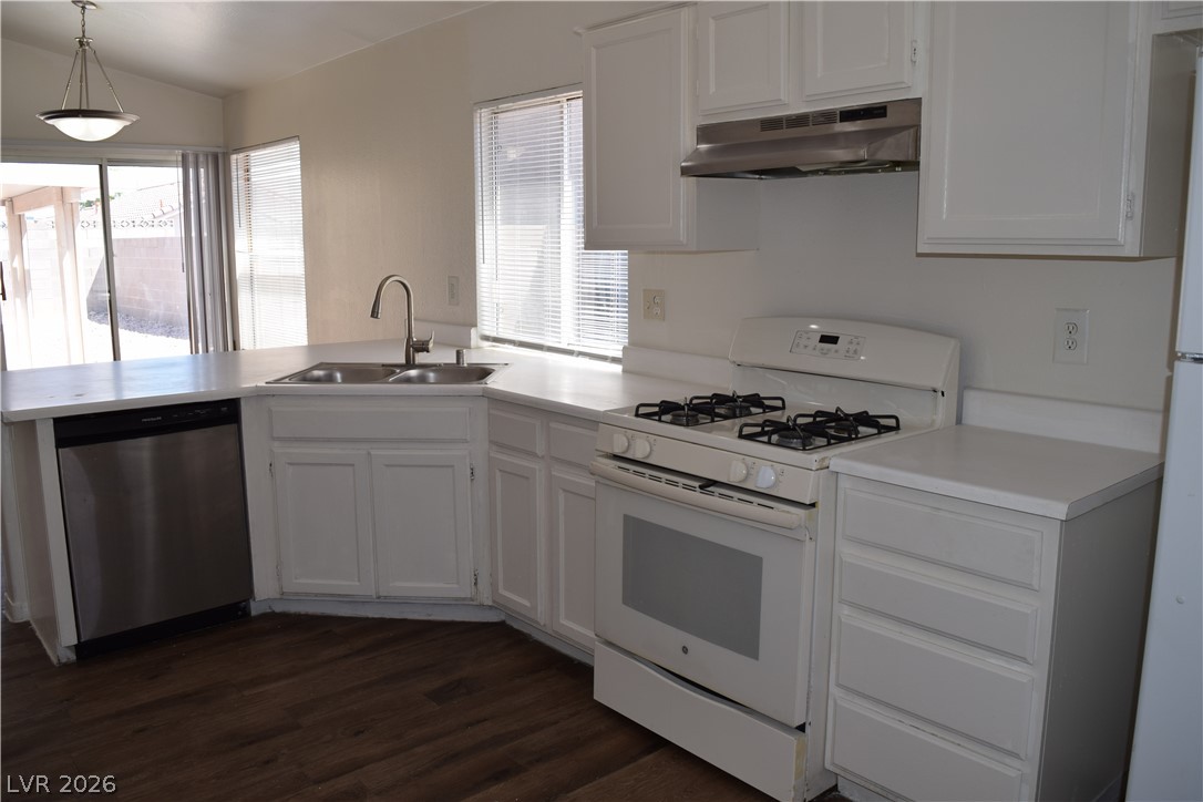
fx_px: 902
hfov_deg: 67.4
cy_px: 401
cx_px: 602
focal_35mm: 27
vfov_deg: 47.9
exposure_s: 1/125
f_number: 5.6
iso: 200
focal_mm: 18
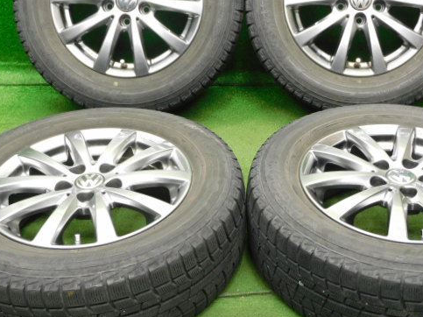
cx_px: 246
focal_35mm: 53
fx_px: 647
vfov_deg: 27.4
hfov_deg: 36.1
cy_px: 123
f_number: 3.8
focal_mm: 7.2
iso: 400
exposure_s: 1/13
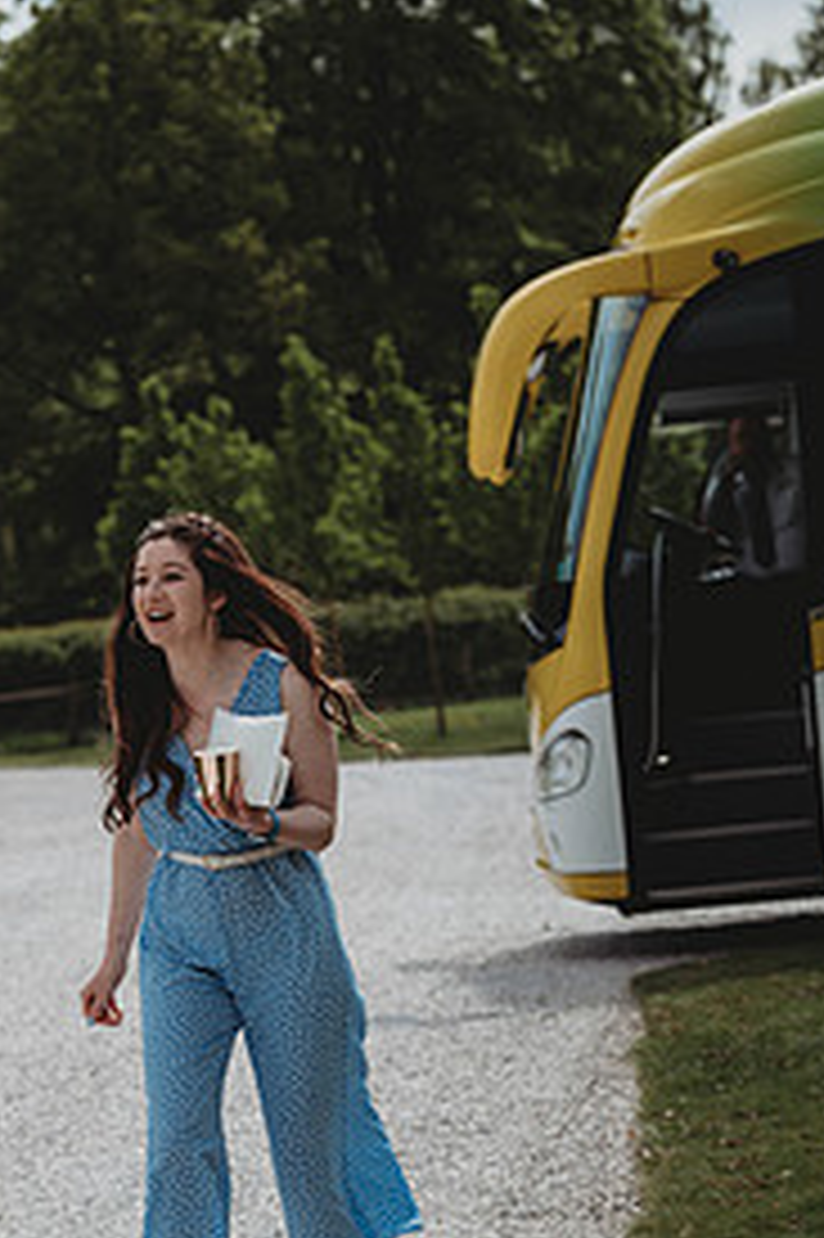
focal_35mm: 139
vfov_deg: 14.7
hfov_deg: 9.8
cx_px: 191
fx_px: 4778
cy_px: 891
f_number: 4
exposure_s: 1/2000
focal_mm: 85
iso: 100
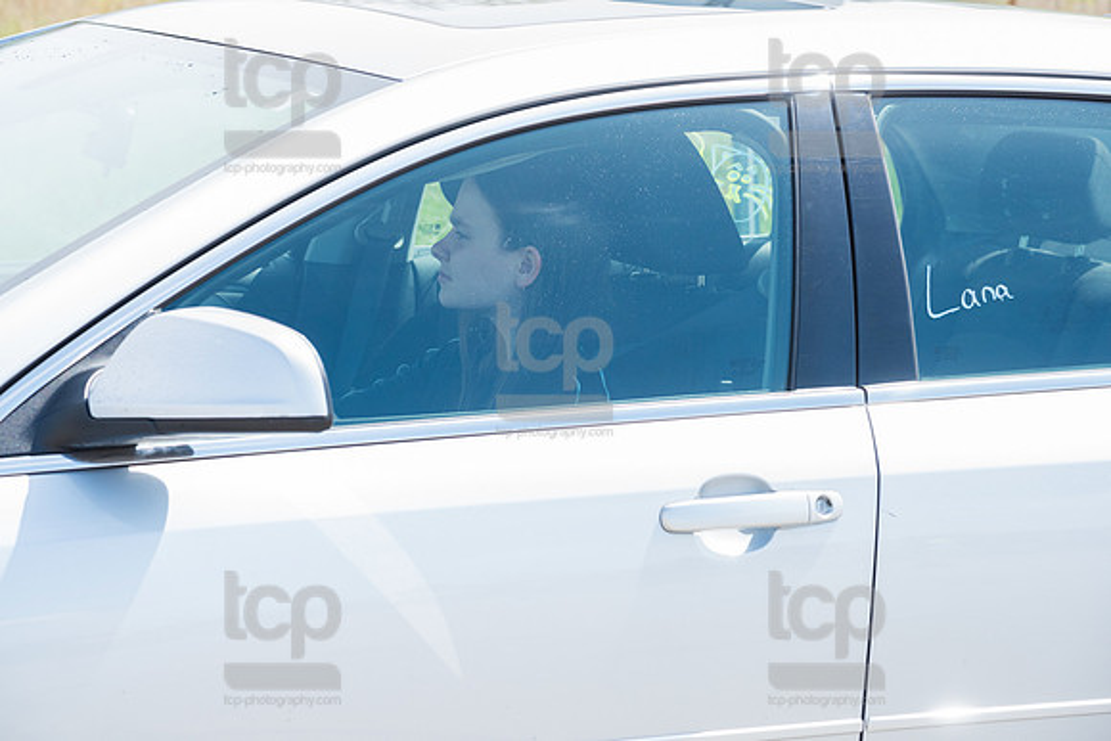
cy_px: 370
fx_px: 3704
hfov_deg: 17.1
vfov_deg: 11.4
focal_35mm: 120
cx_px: 556
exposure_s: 1/800
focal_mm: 120
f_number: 7.1
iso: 1000
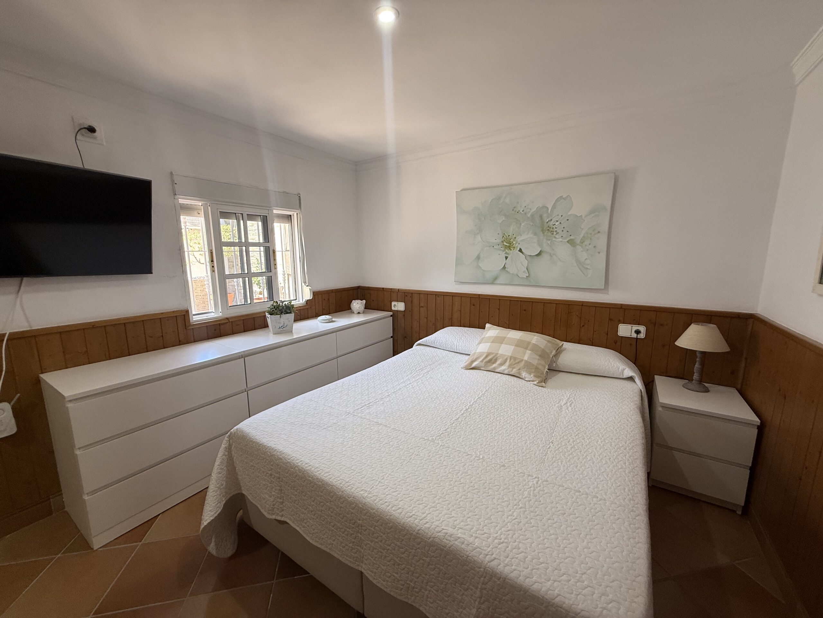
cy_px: 309
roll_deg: +0.1
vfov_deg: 85.7
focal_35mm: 14
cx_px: 412
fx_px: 333
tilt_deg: -9.3
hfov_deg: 102.1
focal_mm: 2.22
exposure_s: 1/100
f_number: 2.2
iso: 125
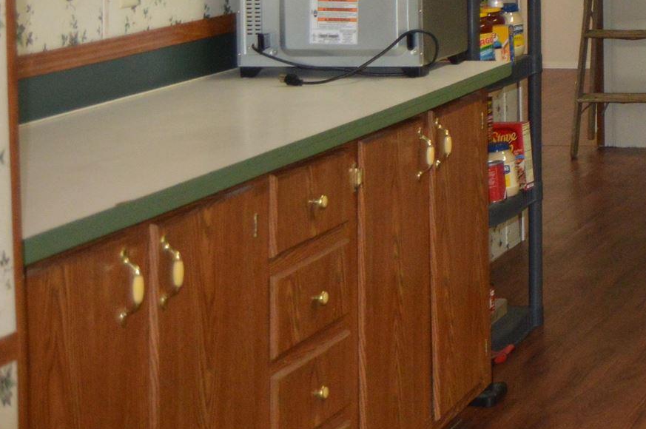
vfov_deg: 13.8
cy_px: -146
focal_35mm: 95
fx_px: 1703
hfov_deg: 18.4
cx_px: 1036
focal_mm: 18
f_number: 3.5
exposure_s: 1/60
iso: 720
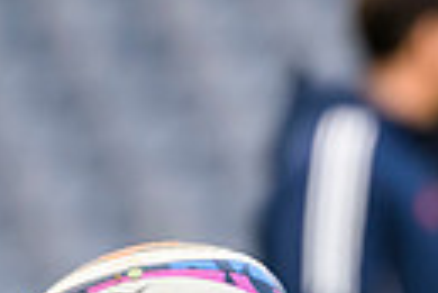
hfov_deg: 0.8
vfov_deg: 0.6
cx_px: 859
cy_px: 315
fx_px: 30377
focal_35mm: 2494
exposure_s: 1/1000
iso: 1000
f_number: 4
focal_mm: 560
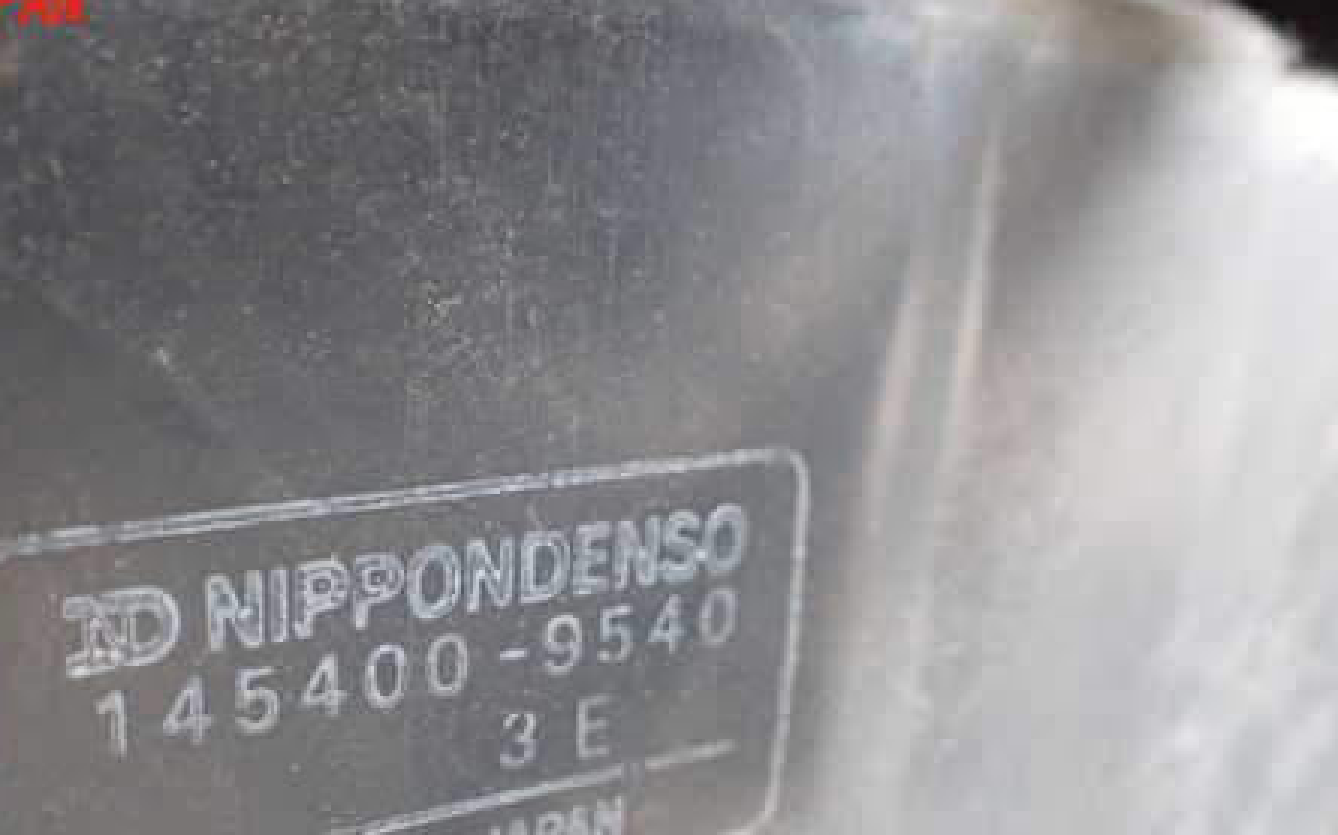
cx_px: 440
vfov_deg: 29.3
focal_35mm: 43
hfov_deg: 45.5
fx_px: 1567
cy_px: 645
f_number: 2.3
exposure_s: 1/125
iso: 800
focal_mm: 5.4
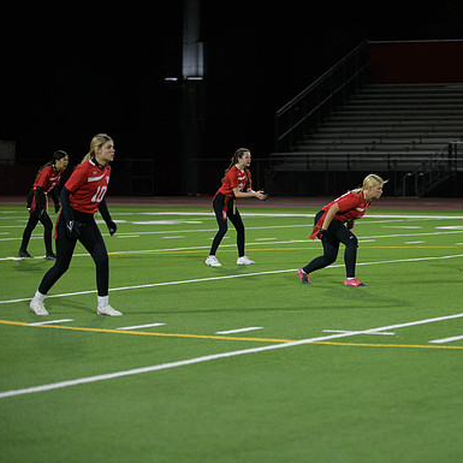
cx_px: 315
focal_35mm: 141
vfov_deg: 12.4
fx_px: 2134
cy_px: 232
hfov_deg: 12.4
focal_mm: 110
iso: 2200
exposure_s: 1/640
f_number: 2.8
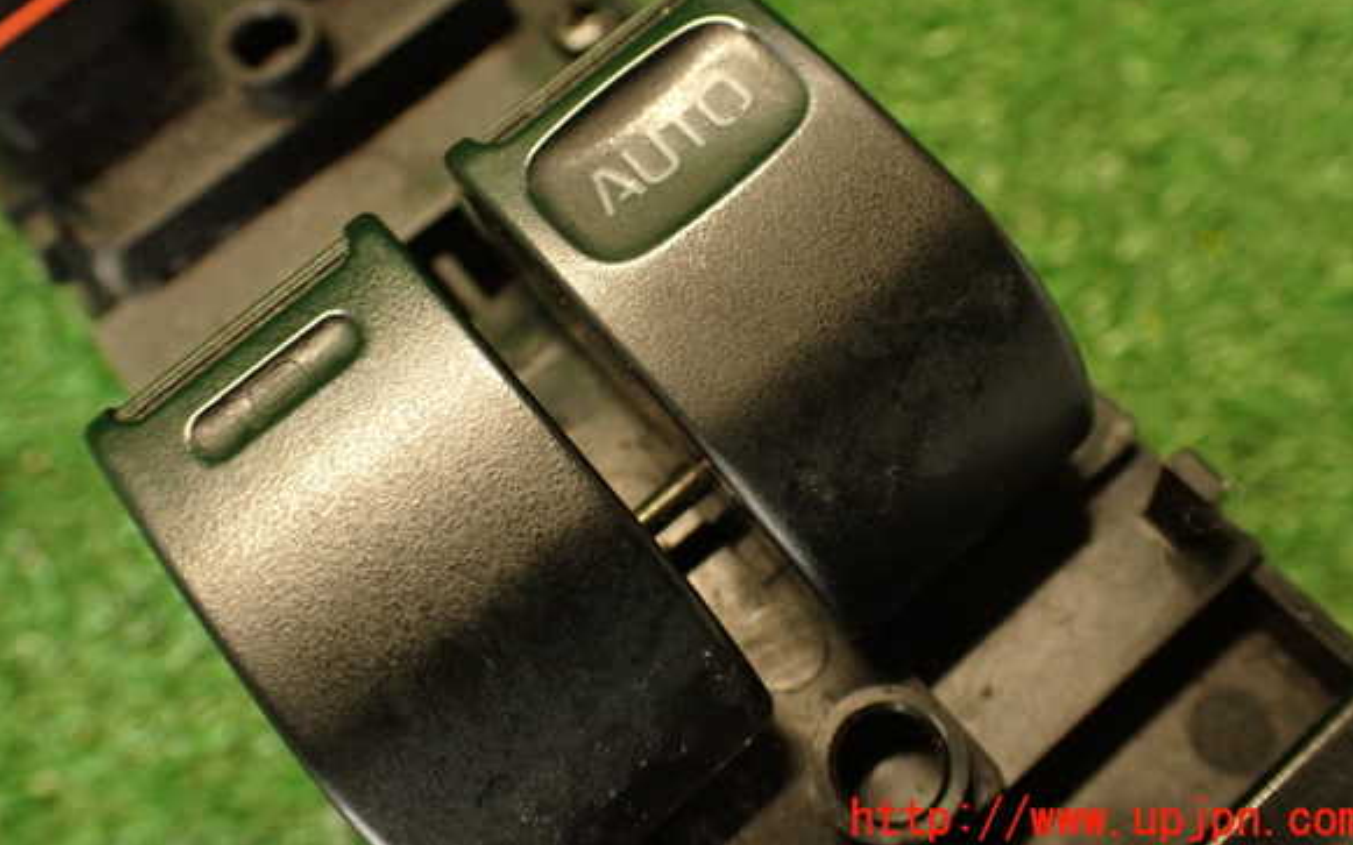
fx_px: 1290
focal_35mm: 35
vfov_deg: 36.1
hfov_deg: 55.3
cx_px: 678
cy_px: 326
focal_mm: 5.79
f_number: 2.4
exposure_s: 1/30
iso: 400
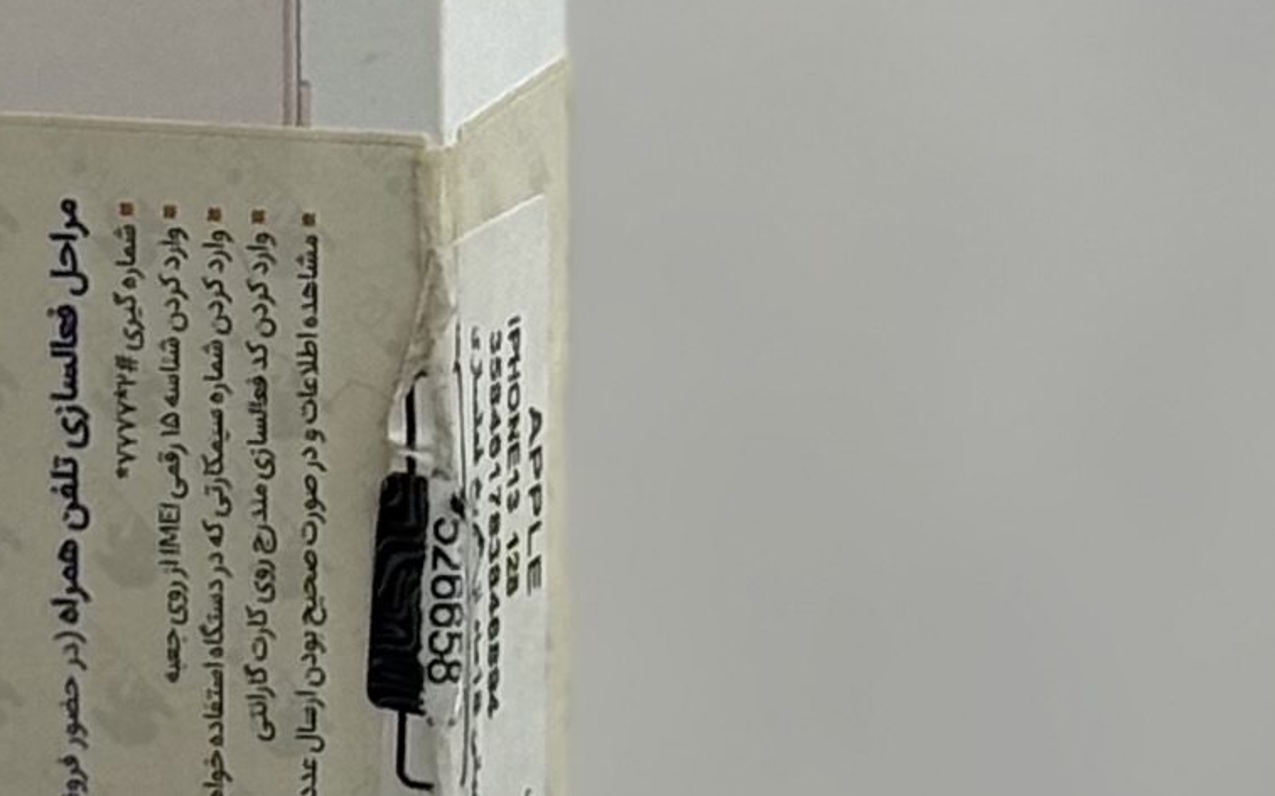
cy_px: 710
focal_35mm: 294
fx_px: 10213
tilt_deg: -12.9
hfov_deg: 7.1
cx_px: -467
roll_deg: +0.6
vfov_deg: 4.5
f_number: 1.6
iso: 25
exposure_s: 1/103
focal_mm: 5.96
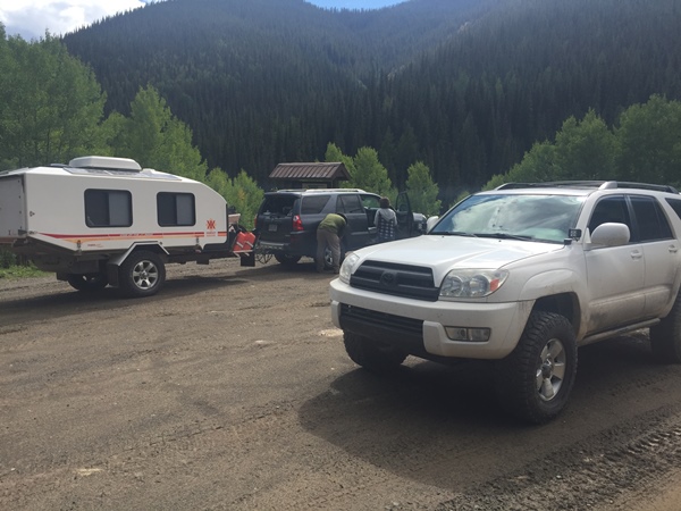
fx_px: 571
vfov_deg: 48.2
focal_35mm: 29
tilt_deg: -4.7
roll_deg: +1.3
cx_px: 340
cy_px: 256
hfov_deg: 61.7
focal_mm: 4.15
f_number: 2.2
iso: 32
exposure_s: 1/1522
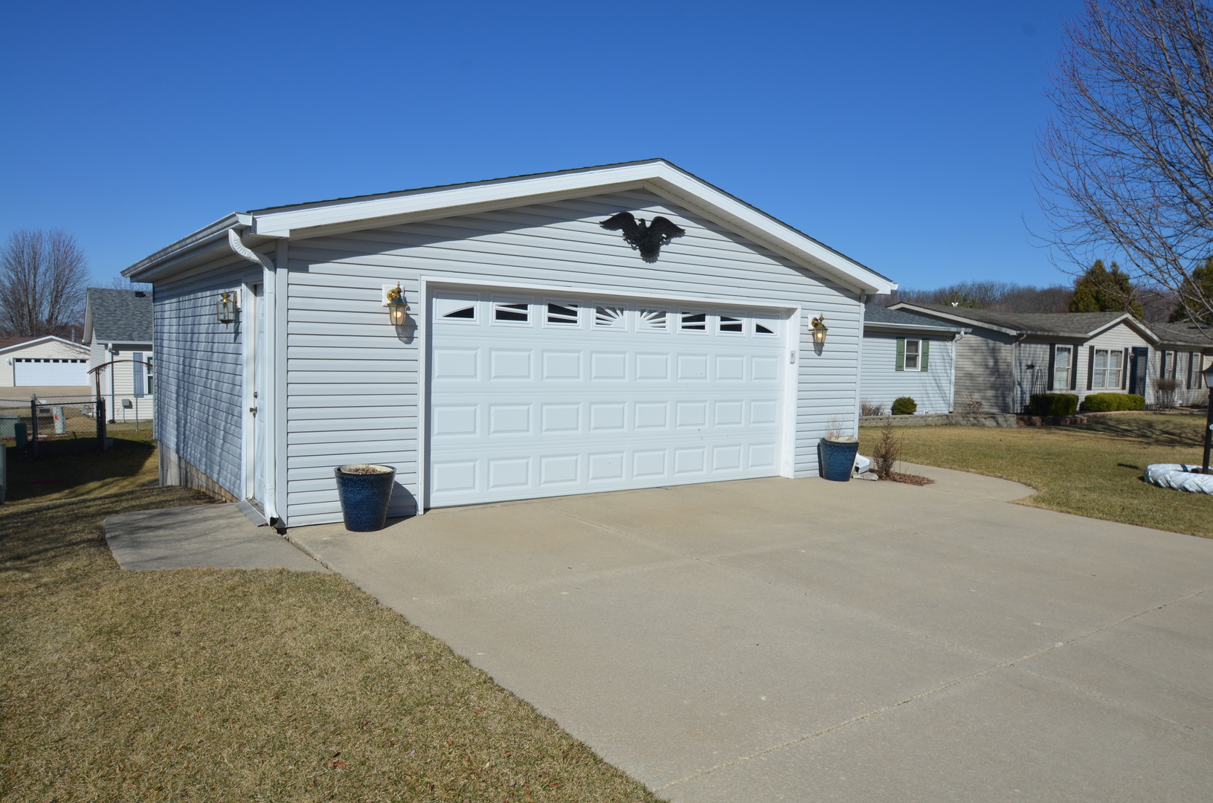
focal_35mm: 24
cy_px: 402
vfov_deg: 52.9
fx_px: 807
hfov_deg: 73.9
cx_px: 606
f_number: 9
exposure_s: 1/320
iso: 100
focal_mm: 16
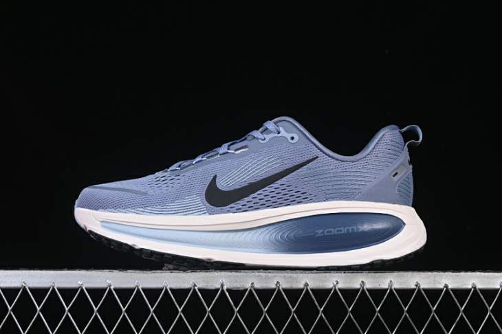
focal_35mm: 75
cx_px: 251
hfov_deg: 27.0
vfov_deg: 18.2
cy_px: 167
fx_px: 1045
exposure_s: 1/80
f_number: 8
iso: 160
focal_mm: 50
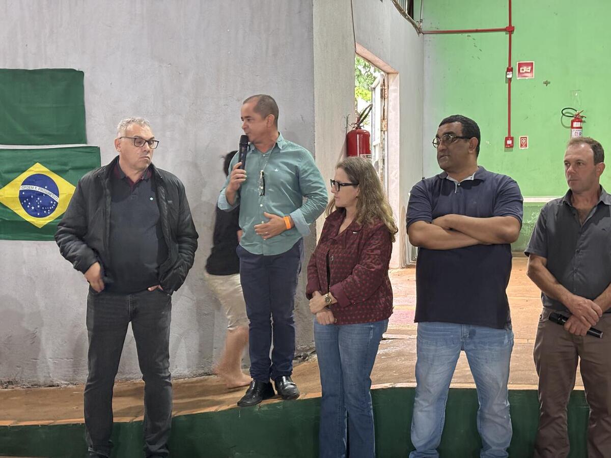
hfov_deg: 36.8
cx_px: 306
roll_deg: +0.3
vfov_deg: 28.0
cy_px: 229
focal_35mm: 52
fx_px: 918
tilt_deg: -4.1
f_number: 1.6
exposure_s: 1/30
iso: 250
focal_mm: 5.96
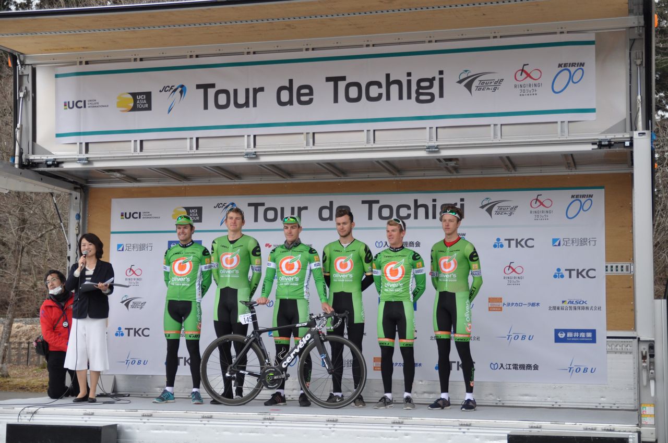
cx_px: 334
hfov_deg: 33.4
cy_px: 222
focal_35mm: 60
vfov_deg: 22.6
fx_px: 1112
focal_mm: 40
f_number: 2.8
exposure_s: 1/1250
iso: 500
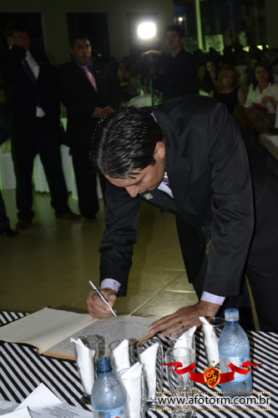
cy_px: 209
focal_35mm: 66
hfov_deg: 20.6
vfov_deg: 30.5
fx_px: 765
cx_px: 139
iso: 1800
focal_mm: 44
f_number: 5.3
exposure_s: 1/60
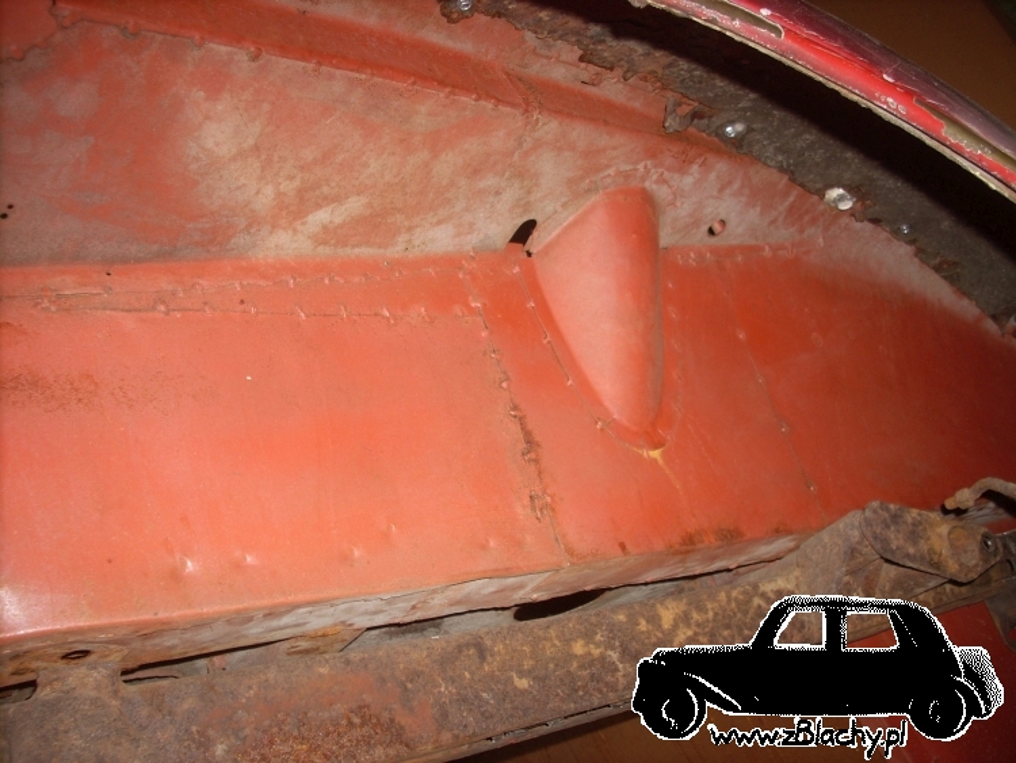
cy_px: 382
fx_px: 1086
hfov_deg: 50.1
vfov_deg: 38.7
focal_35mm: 37
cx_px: 508
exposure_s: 1/60
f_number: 2.8
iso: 64
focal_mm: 6.2
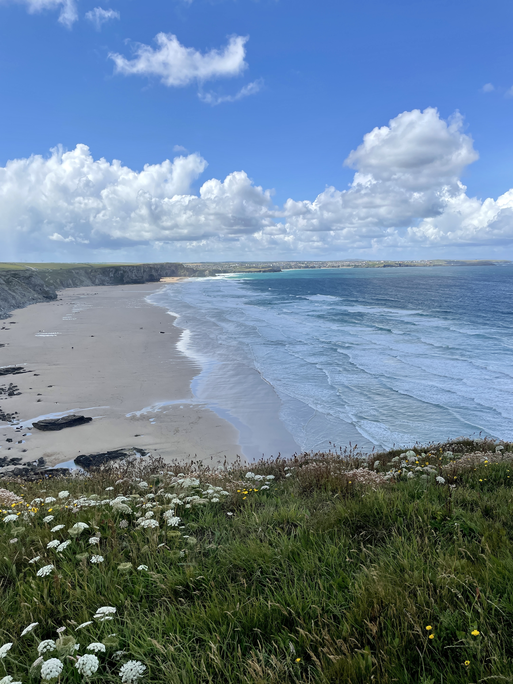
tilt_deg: -6.0
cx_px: 256
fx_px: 514
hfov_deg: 53.1
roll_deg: -0.2
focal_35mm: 26
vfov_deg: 67.3
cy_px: 342
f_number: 1.6
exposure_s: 1/4000
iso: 32
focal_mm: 4.2
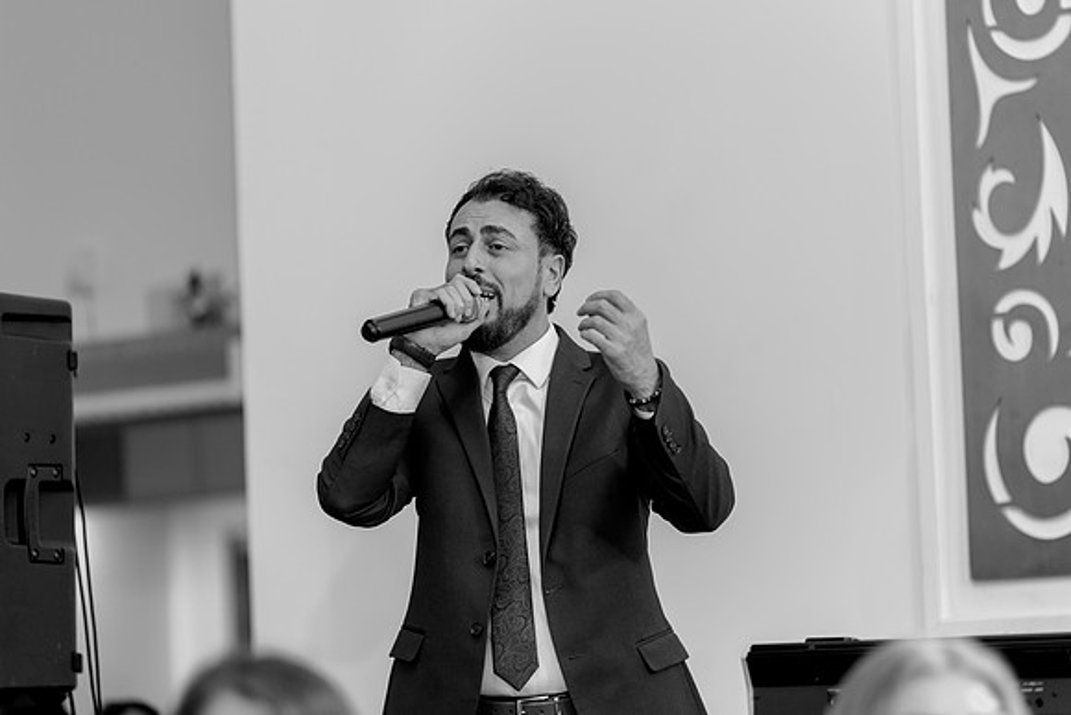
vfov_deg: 9.2
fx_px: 4463
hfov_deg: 13.7
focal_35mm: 150
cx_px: 536
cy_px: 358
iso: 640
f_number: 2
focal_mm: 150
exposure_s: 1/200
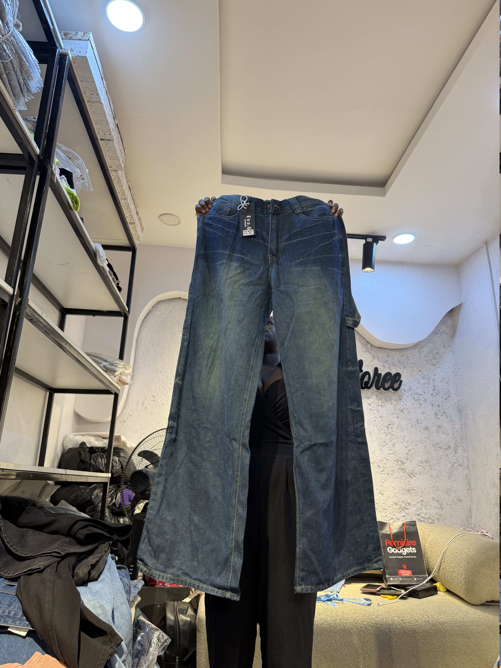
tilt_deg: +15.8
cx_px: 250
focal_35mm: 24
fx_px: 463
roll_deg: -2.2
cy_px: 334
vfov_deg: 71.6
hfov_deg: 56.8
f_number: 1.78
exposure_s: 1/100
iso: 100
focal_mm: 6.76
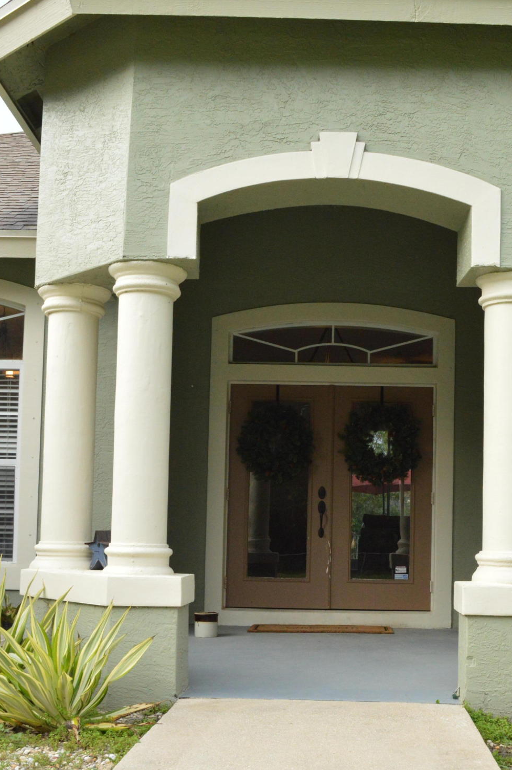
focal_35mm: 49
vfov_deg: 40.2
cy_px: 459
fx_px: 1048
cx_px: 327
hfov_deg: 27.3
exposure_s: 1/320
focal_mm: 24
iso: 1600
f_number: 10
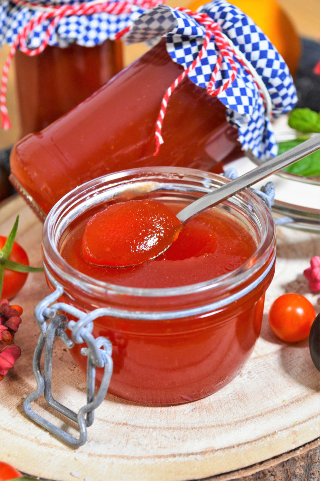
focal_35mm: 78
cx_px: 160
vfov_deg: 26.0
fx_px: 1041
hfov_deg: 17.5
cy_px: 240
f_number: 5.6
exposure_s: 1/30
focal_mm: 52
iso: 1600
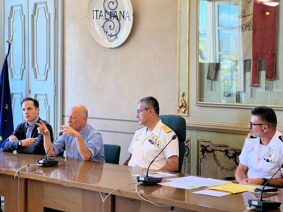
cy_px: 106
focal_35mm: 77
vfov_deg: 19.1
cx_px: 142
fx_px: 630
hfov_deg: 25.3
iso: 400
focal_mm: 9
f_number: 2.8
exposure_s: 1/100
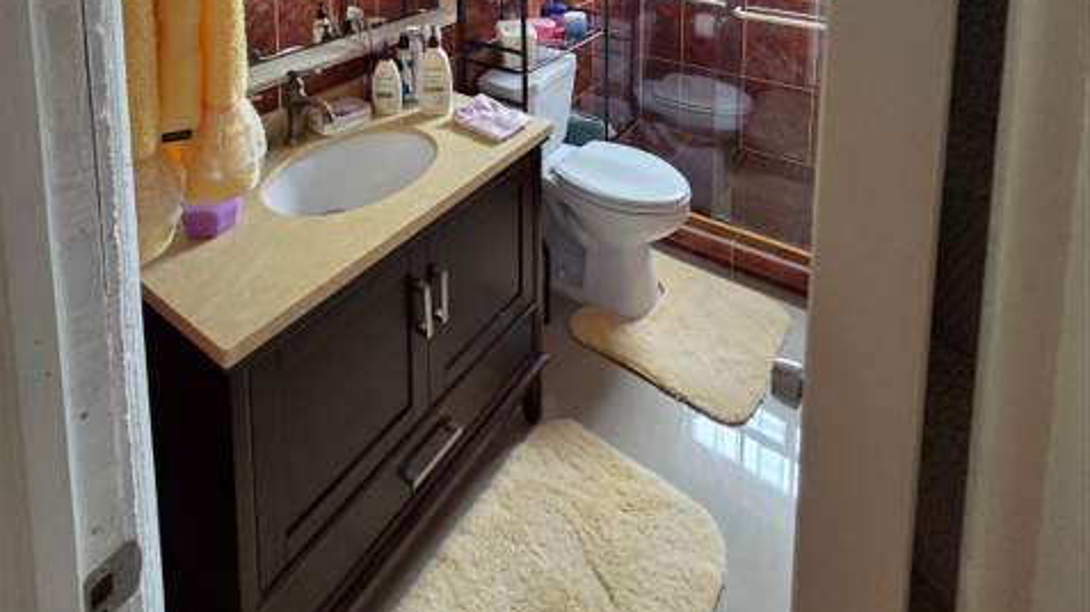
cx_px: 546
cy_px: -87
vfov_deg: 42.9
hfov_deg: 89.6
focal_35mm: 19
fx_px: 549
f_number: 2.2
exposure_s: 1/60
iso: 320
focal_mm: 2.2
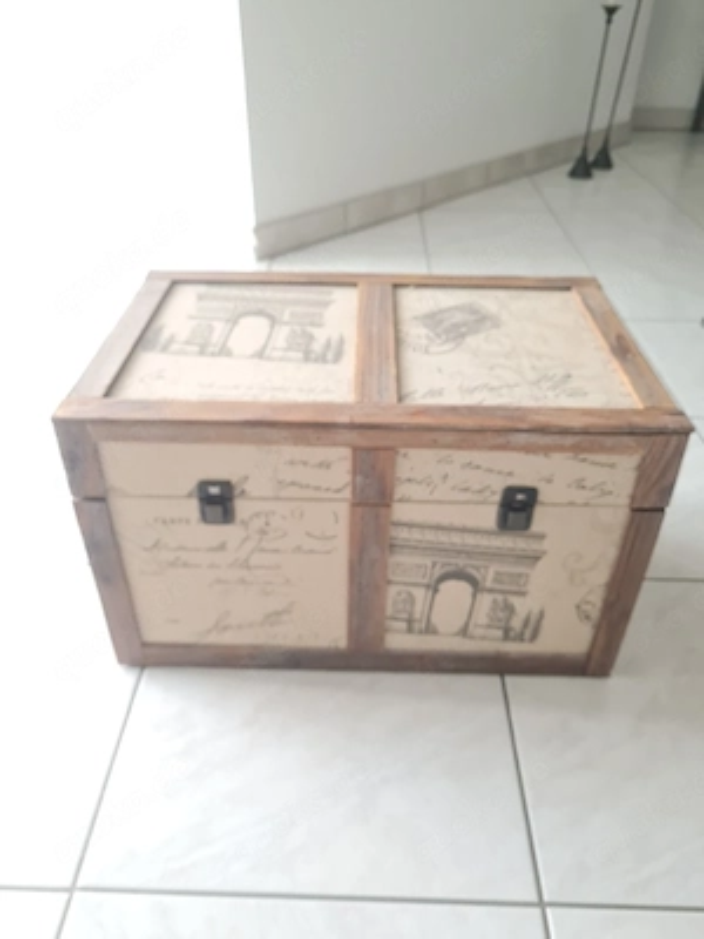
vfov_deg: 67.3
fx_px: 705
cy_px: 470
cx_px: 352
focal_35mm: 26
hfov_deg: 53.1
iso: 250
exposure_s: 1/100
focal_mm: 5.4
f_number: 1.8
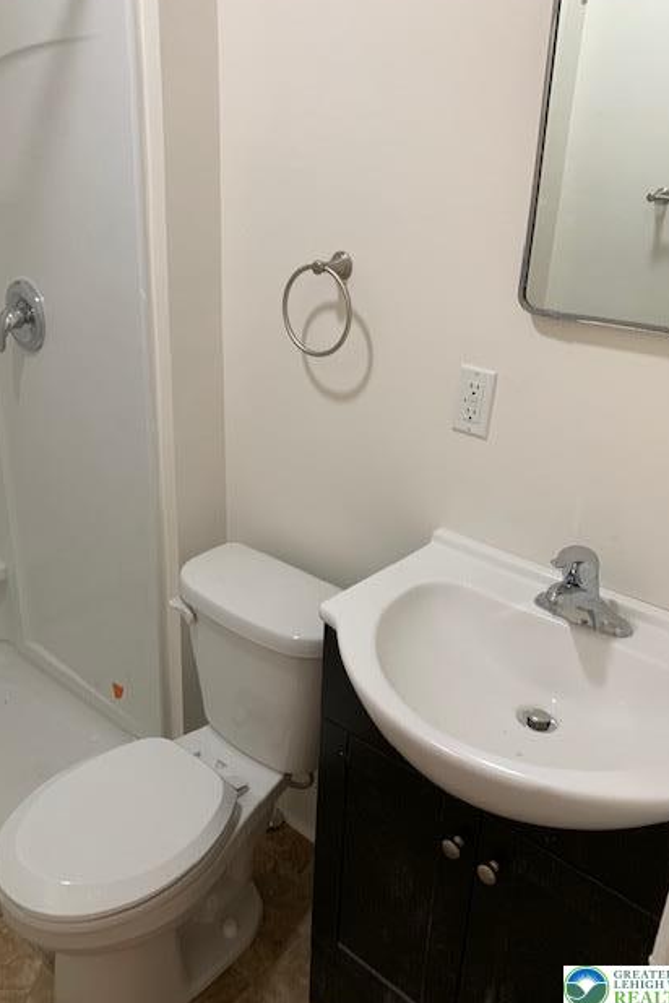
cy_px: 497
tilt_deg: -23.1
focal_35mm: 28
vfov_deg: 65.5
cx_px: 330
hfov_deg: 46.4
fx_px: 780
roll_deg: -2.9
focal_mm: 4.25
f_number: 1.8
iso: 160
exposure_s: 1/60
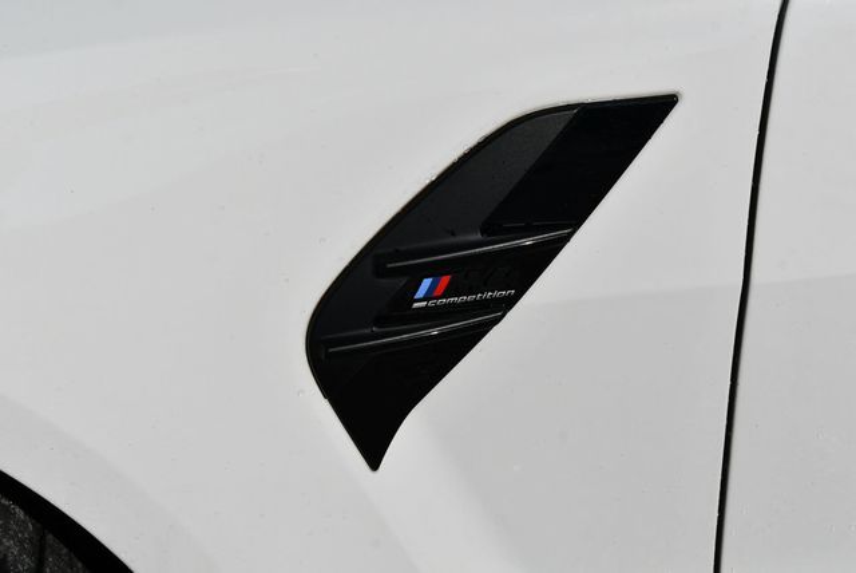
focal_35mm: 92
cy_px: 286
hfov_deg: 22.1
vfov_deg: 14.9
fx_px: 2189
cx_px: 428
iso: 100
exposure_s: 1/500
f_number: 10
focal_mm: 46
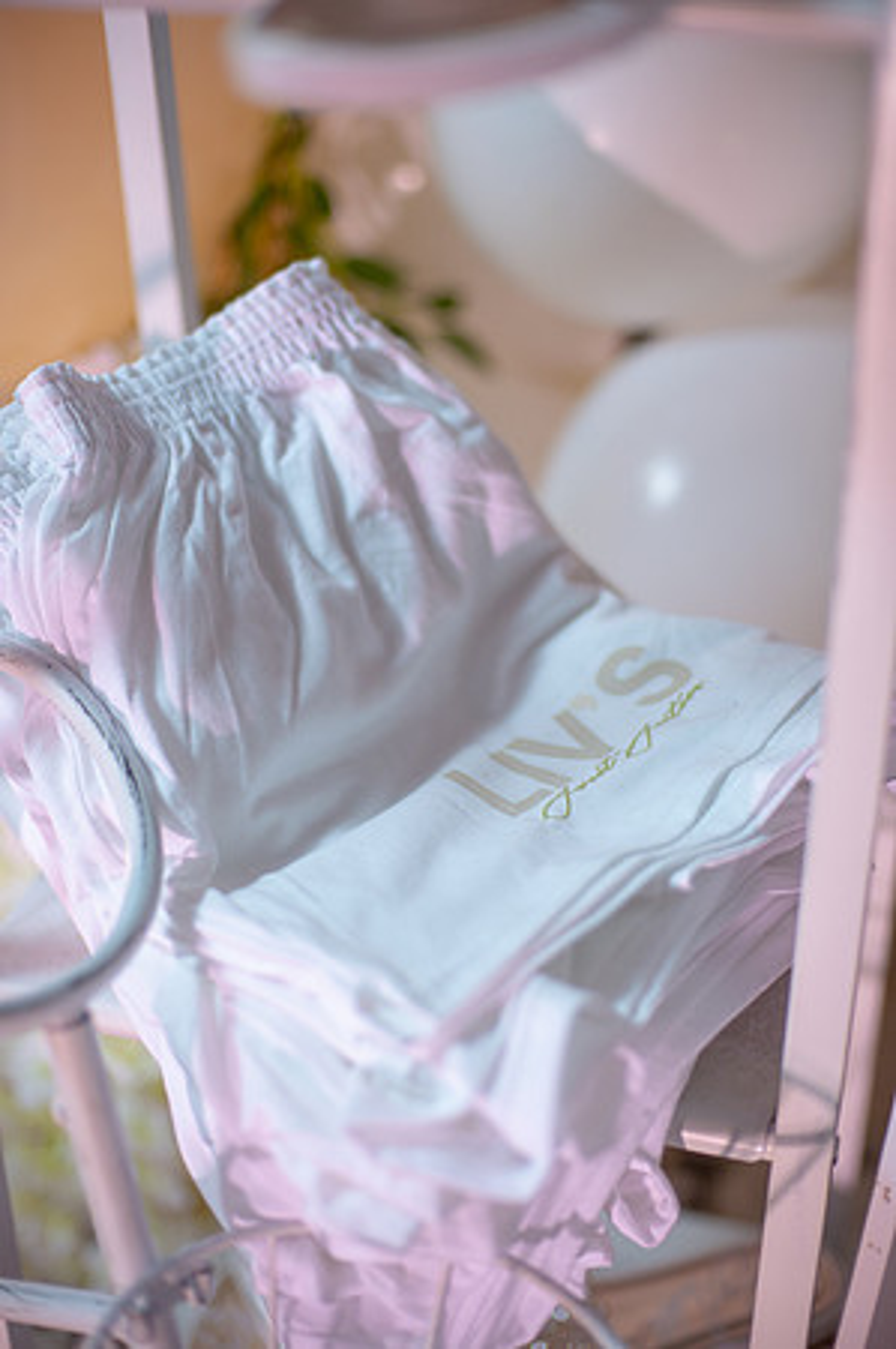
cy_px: 674
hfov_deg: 26.9
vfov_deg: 39.6
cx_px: 448
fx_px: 1871
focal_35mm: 50
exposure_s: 1/125
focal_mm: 50
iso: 250
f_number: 2
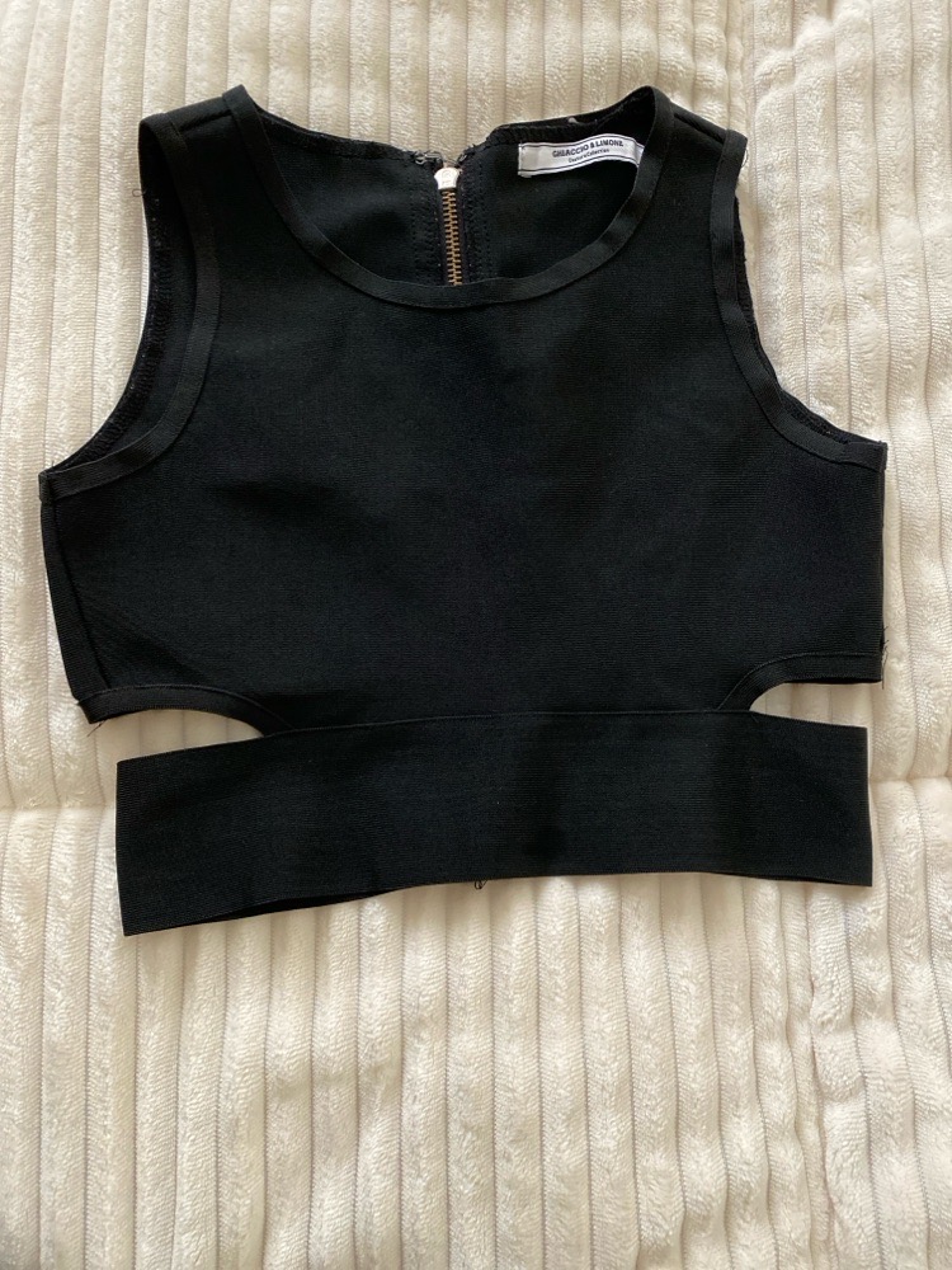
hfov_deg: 53.1
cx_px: 476
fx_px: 953
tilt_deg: -76.0
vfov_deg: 67.3
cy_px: 635
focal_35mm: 26
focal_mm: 4.25
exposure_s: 1/60
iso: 500
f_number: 1.8
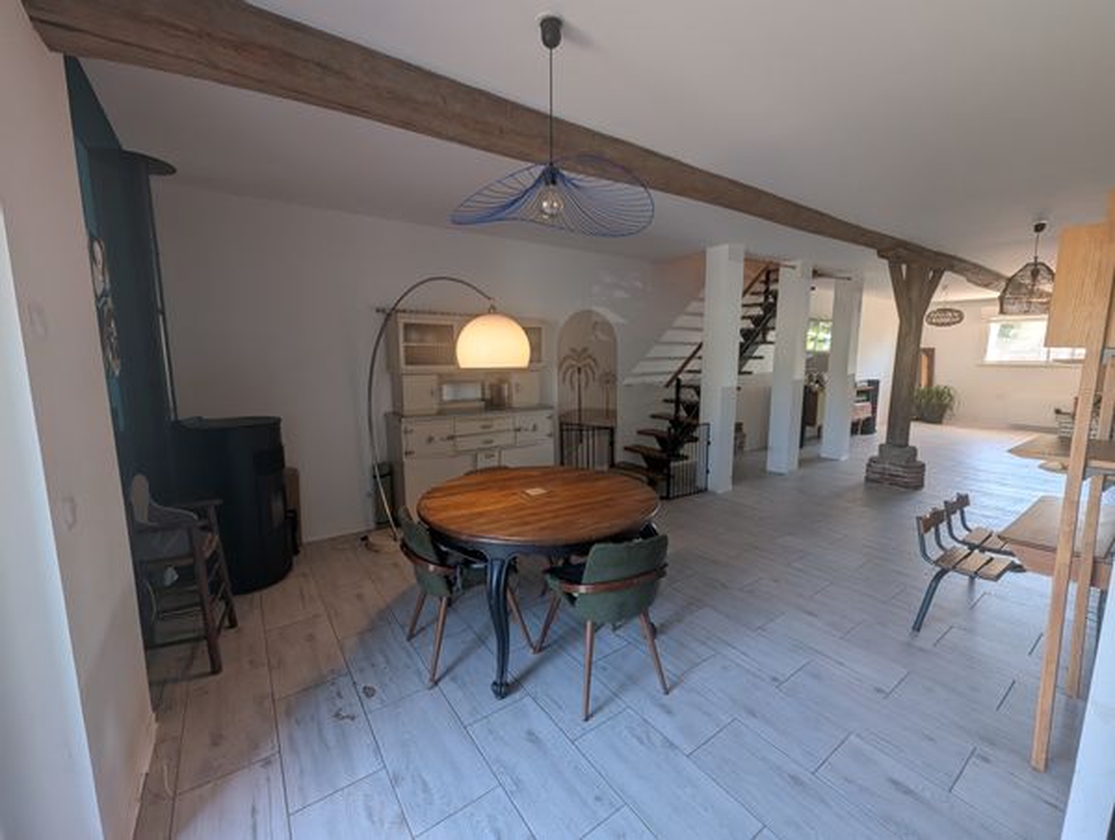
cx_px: 558
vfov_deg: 90.1
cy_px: 420
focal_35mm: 13
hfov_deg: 106.1
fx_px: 419
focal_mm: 1.95
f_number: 2.2
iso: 50
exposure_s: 1/23.8
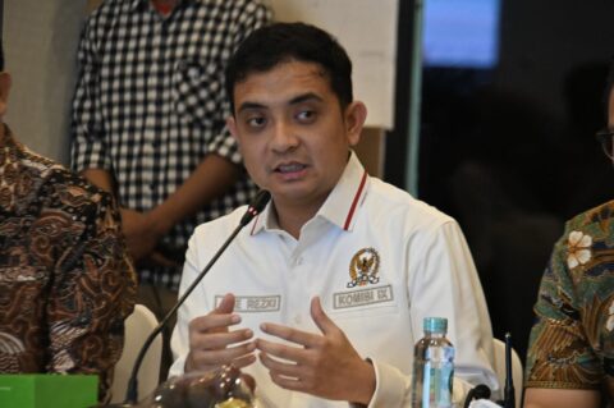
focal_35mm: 262
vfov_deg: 5.2
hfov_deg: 7.9
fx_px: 4472
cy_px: 204
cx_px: 307
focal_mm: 175
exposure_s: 1/160
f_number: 5.6
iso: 5000
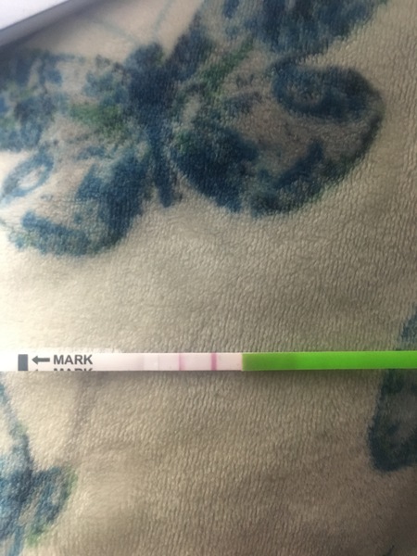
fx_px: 466
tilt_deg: -73.0
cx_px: 208
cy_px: 278
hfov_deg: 48.2
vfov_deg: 61.7
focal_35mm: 29
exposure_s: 1/17
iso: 400
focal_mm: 4.15
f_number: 2.2
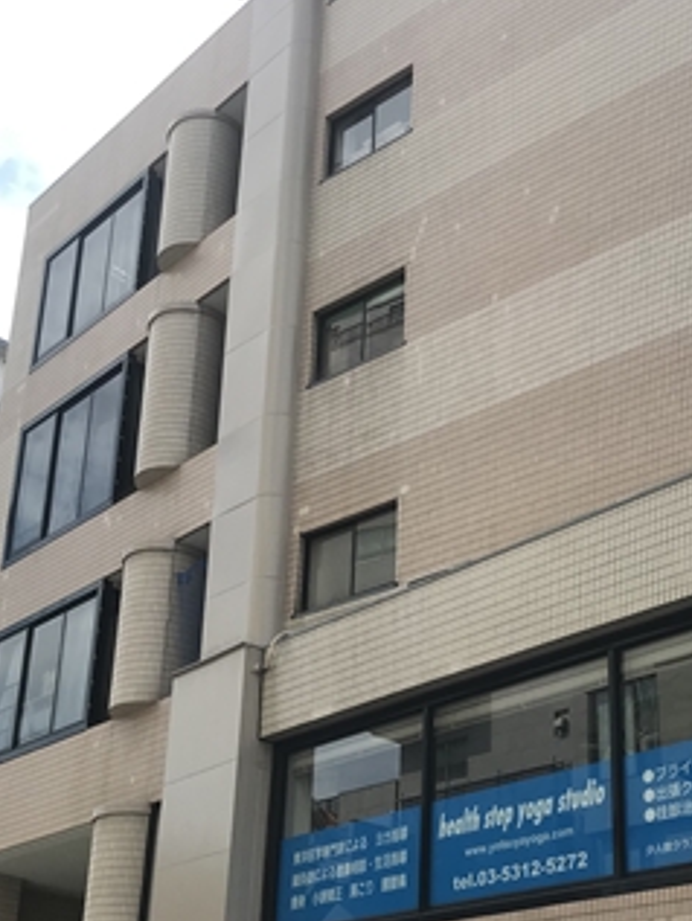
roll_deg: -3.2
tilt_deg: +20.9
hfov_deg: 27.5
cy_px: 671
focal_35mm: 53
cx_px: 366
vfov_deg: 35.5
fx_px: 1412
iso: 20
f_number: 1.8
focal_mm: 3.99
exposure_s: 1/1953
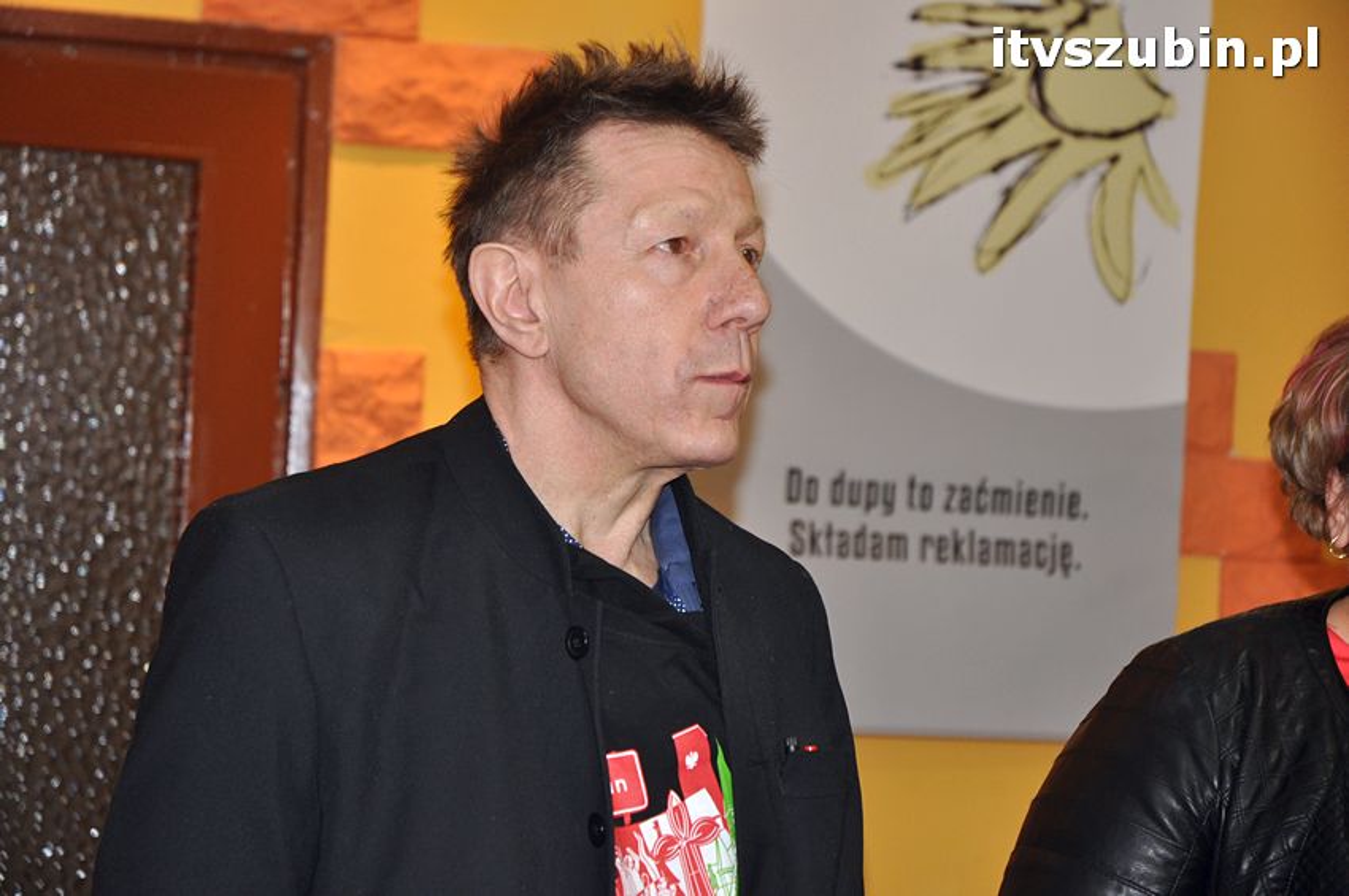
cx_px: 674
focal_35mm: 105
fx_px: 3931
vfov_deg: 13.0
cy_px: 448
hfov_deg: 19.5
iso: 640
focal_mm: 70
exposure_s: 1/60
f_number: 4.5
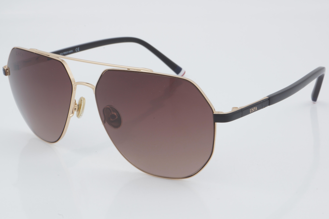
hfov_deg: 27.0
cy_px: 110
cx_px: 164
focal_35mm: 75
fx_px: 685
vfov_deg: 18.2
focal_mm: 50
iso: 100
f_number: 32
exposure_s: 1/3
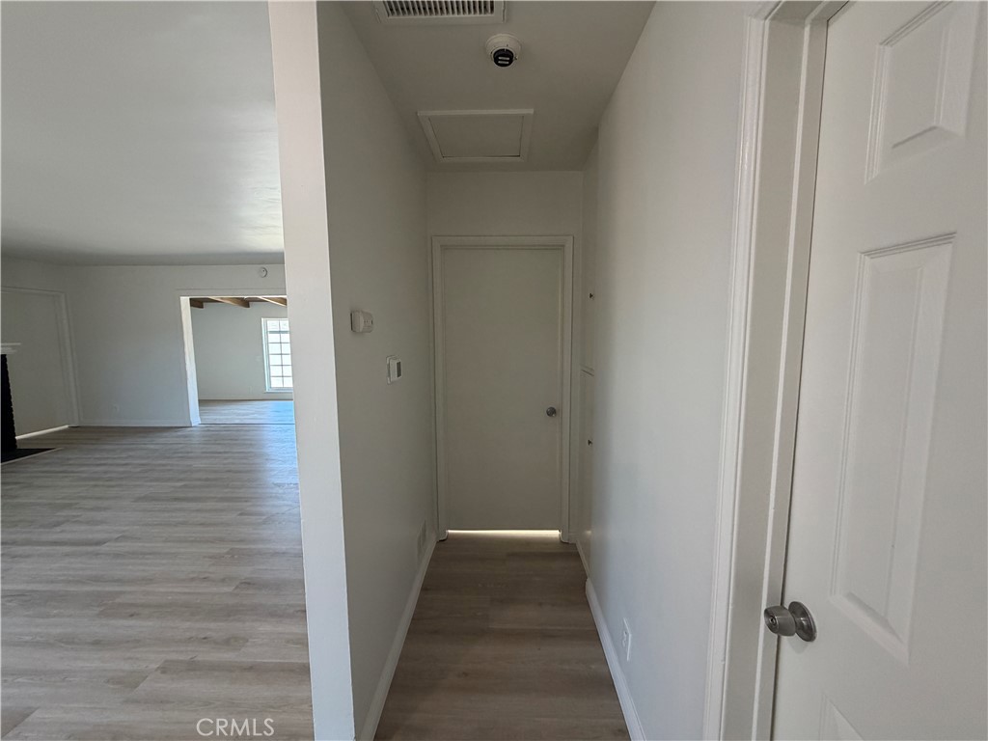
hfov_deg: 102.1
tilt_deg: -5.9
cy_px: 370
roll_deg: +0.4
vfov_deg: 85.7
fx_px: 400
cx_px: 494
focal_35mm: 14
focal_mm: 2.22
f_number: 2.2
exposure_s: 1/121
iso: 250
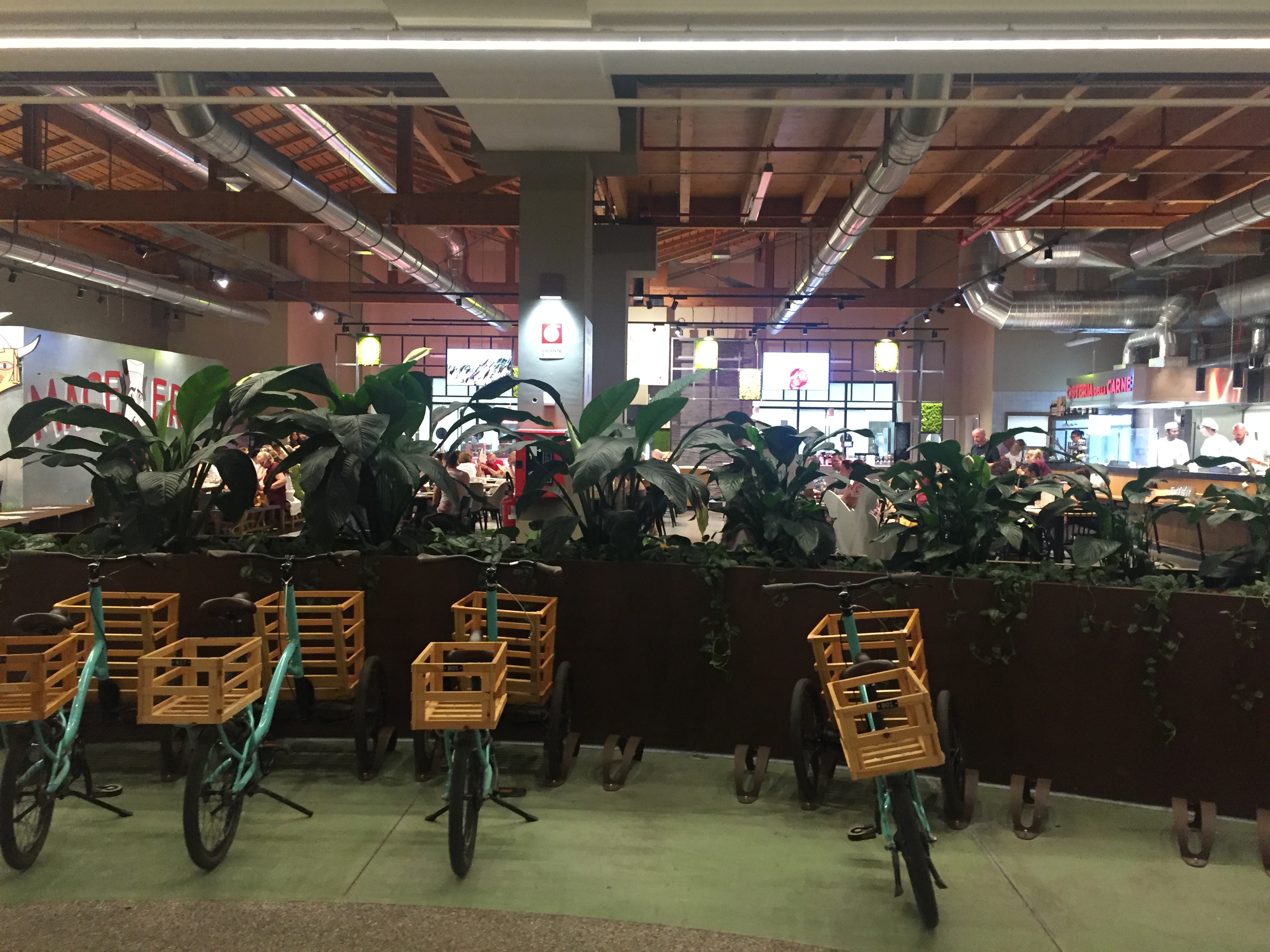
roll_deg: -1.0
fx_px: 1064
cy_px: 476
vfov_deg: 48.2
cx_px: 635
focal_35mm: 29
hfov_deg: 61.7
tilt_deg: -2.0
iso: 250
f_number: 2.2
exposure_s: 1/33
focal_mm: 4.15
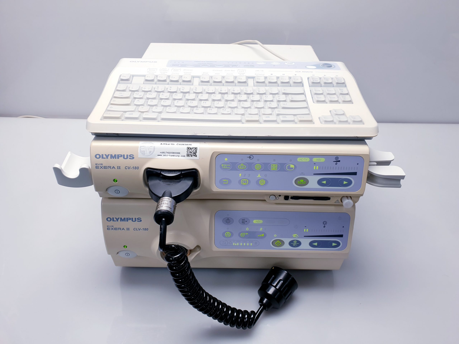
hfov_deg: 67.3
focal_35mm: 26
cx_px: 230
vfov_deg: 53.1
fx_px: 345
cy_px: 172
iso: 50
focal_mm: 4.3
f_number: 2.4
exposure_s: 1/50
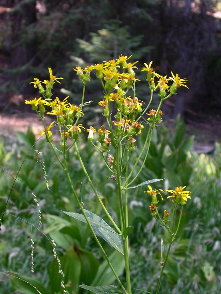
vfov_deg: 26.3
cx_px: 121
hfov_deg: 19.9
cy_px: 137
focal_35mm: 74
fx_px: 630
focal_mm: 14
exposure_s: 1/104
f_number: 3.7
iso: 100
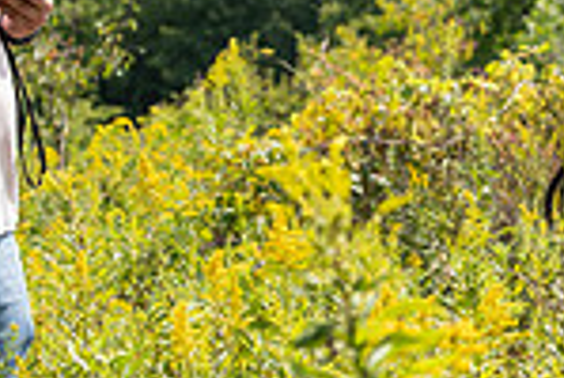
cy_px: 127
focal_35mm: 140
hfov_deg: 14.6
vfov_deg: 9.8
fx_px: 2198
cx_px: 379
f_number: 3.5
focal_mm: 36
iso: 50
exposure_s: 1/400
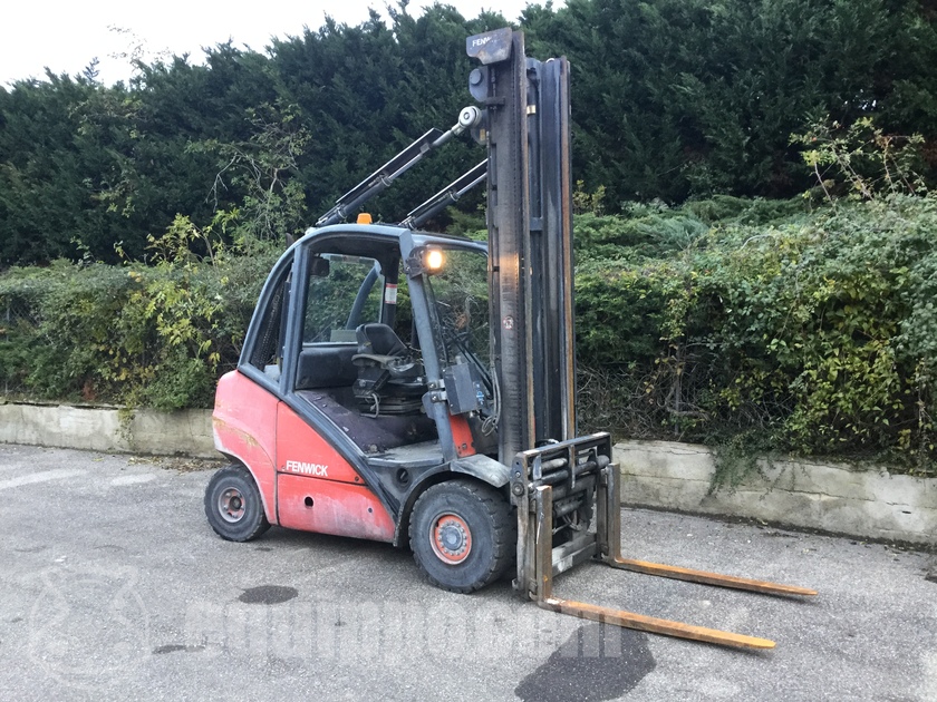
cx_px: 468
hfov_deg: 58.4
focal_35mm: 31
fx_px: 839
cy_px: 351
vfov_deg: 45.4
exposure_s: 1/33
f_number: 2.4
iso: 50
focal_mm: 3.3
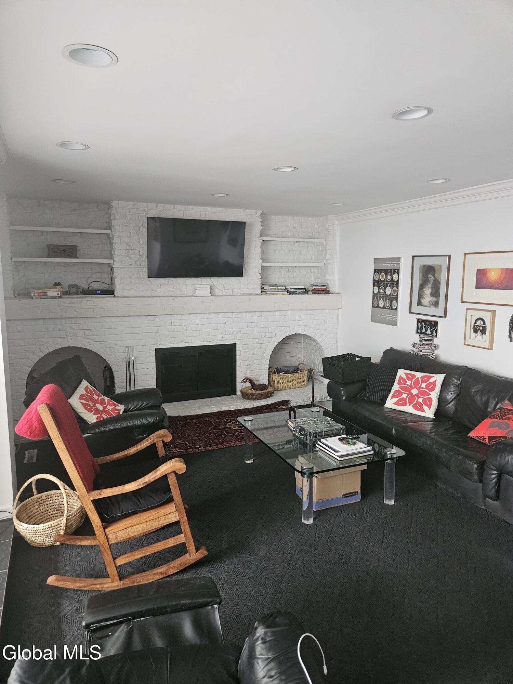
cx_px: 256
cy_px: 342
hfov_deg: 58.9
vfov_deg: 73.9
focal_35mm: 23
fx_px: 454
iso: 640
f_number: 1.8
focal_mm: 5.4
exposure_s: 1/60
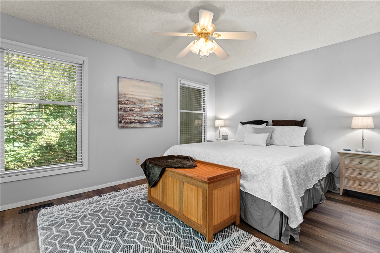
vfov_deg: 73.7
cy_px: 126
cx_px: 190
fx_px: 169
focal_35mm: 16
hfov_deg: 96.7
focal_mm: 16
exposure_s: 1/2
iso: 560
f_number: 8
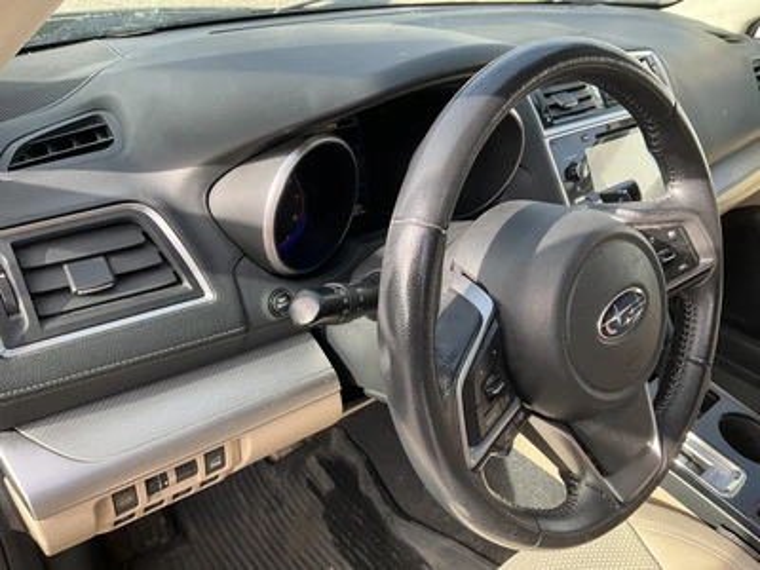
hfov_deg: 61.7
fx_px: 637
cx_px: 380
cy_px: 285
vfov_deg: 48.2
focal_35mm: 29
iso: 25
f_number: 1.8
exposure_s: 1/172
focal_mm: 3
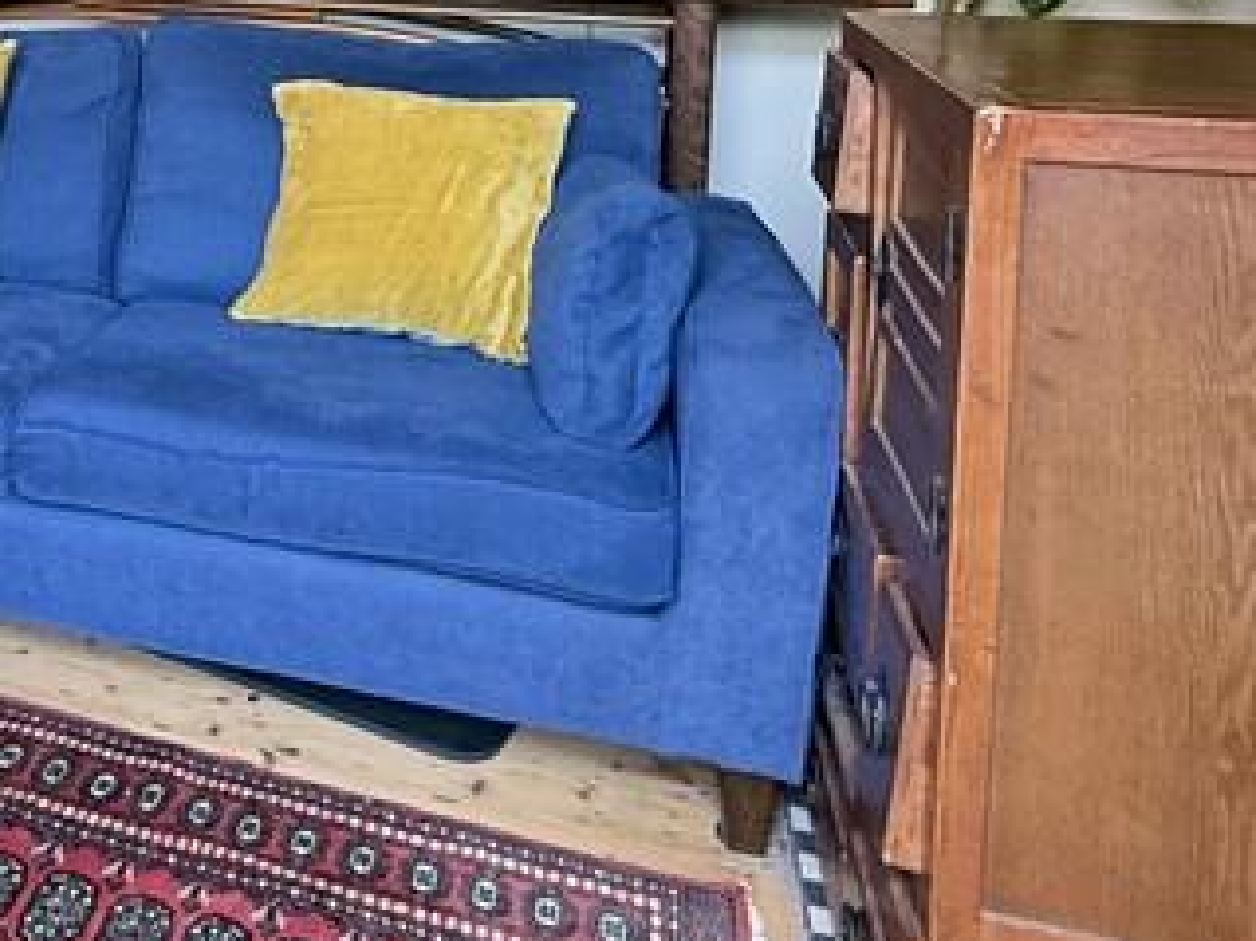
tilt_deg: -5.1
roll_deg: -0.1
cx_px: -130
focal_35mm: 45
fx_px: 1632
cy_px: -8
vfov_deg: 29.9
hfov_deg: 35.8
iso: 500
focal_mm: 2.22
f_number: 2.2
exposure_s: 1/60
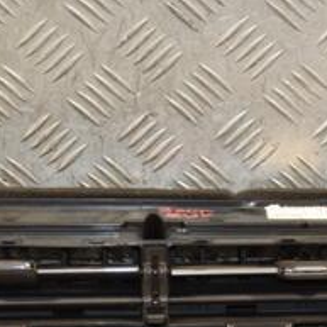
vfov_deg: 9.8
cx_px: 176
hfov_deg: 9.8
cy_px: 224
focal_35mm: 178
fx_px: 1906
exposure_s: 1/200
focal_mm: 45
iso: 800
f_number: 4.8
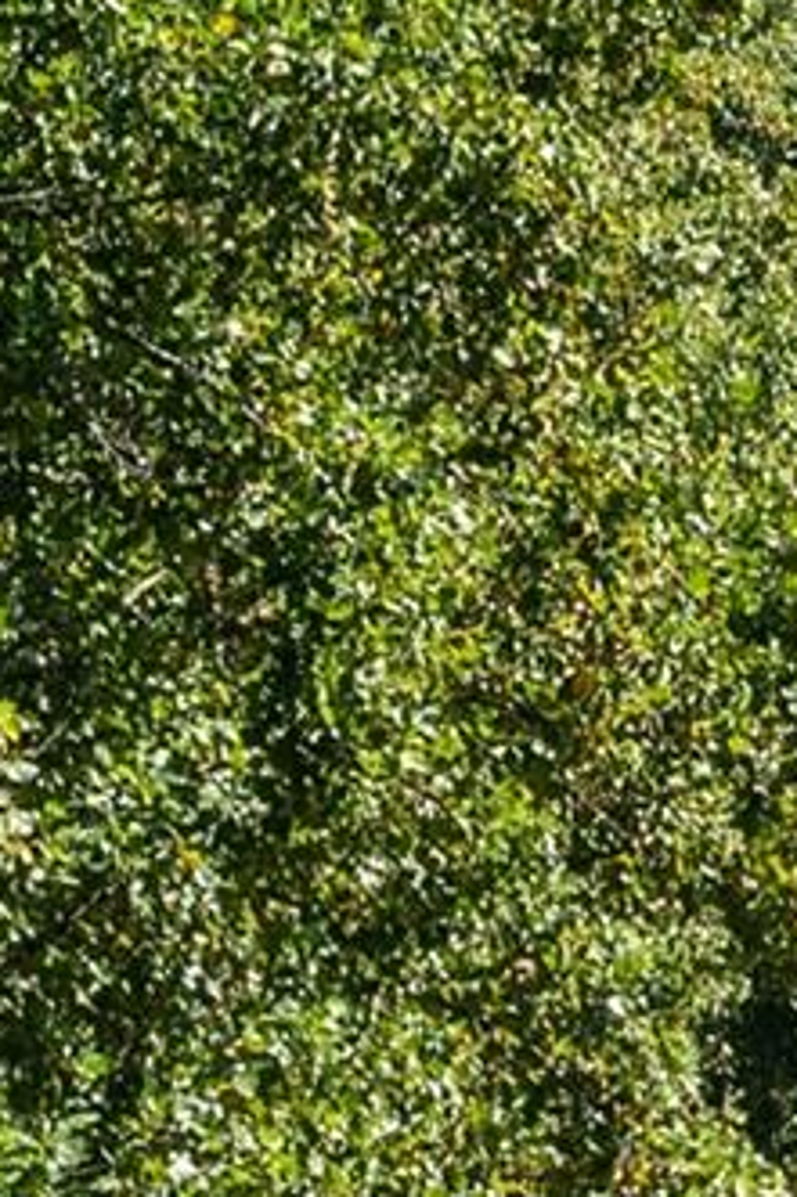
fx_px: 6149
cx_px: 2921
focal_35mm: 185
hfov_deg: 6.4
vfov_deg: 11.0
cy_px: -31
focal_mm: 30
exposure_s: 1/1250
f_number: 7.1
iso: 400
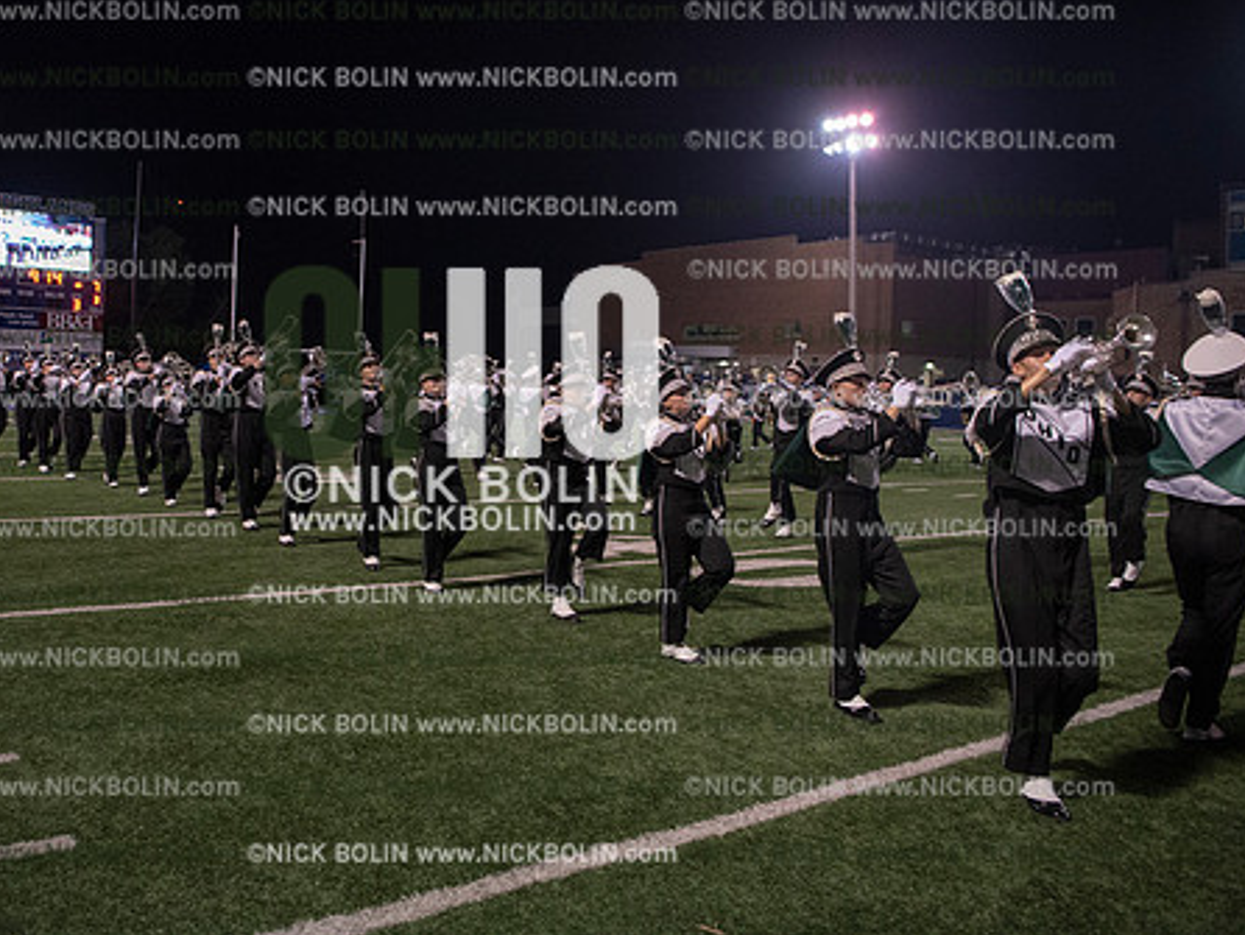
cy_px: 401
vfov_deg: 46.7
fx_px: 1080
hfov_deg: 59.1
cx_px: 461
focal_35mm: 30
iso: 3200
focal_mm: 24
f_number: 3.2
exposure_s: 1/500
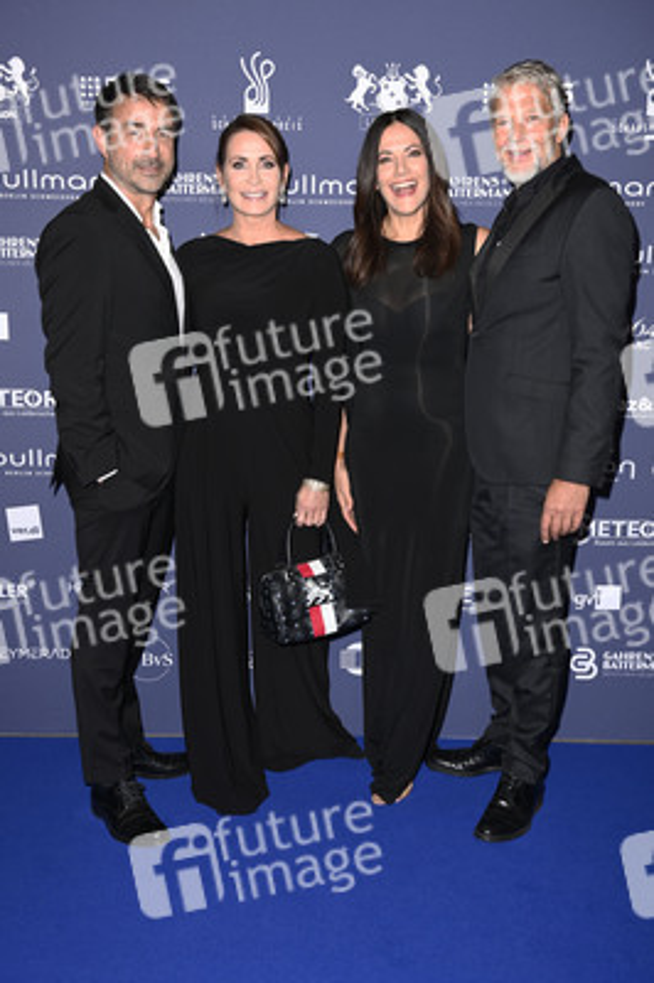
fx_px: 1092
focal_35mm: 40
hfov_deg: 33.3
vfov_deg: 48.5
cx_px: 327
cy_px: 492
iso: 320
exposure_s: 1/250
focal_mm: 40
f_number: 5.6
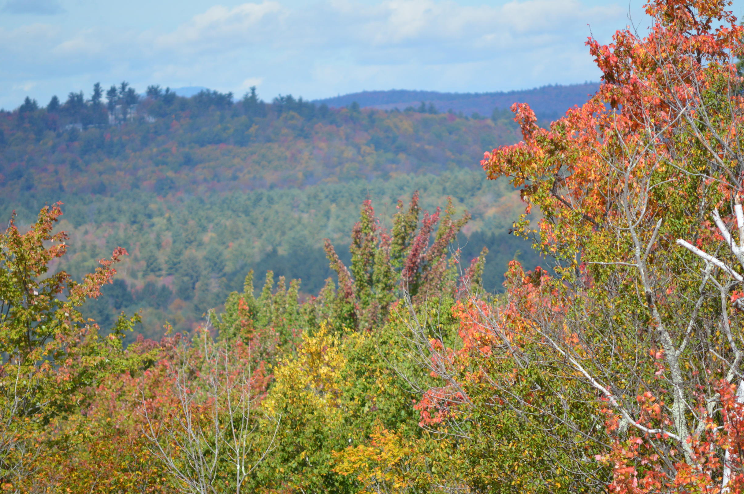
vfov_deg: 3.7
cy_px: 205
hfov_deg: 5.6
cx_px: 397
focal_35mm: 370
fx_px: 7640
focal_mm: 200
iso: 400
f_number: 5.6
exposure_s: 1/1250
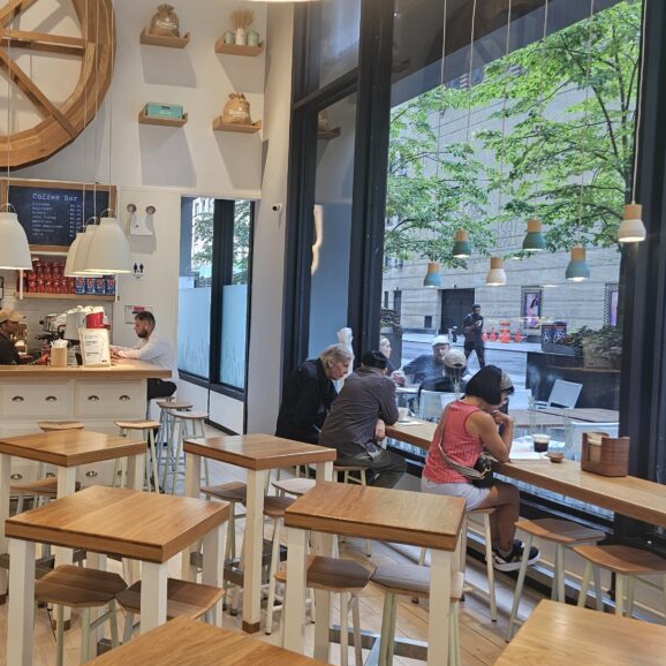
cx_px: 177
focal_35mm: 36
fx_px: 784
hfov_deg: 44.7
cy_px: 332
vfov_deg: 46.0
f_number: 1.7
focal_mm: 6.3
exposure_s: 1/120
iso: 64
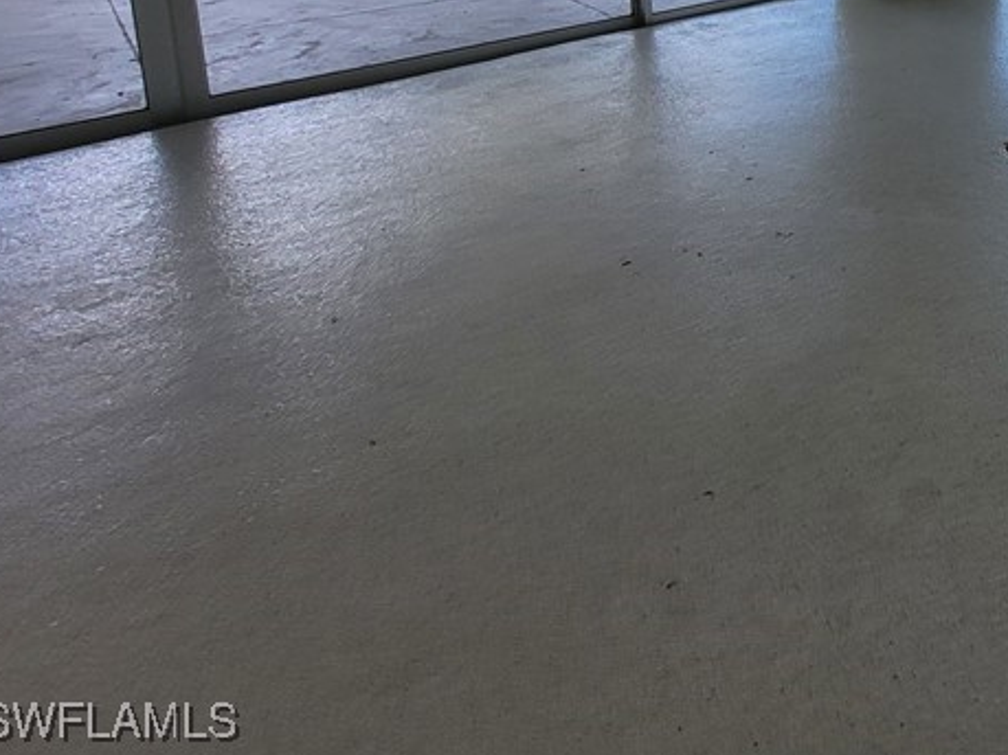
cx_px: 1094
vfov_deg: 39.5
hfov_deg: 46.5
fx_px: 844
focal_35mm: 29
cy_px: -72
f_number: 2.2
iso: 64
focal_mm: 1.74
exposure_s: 1/120
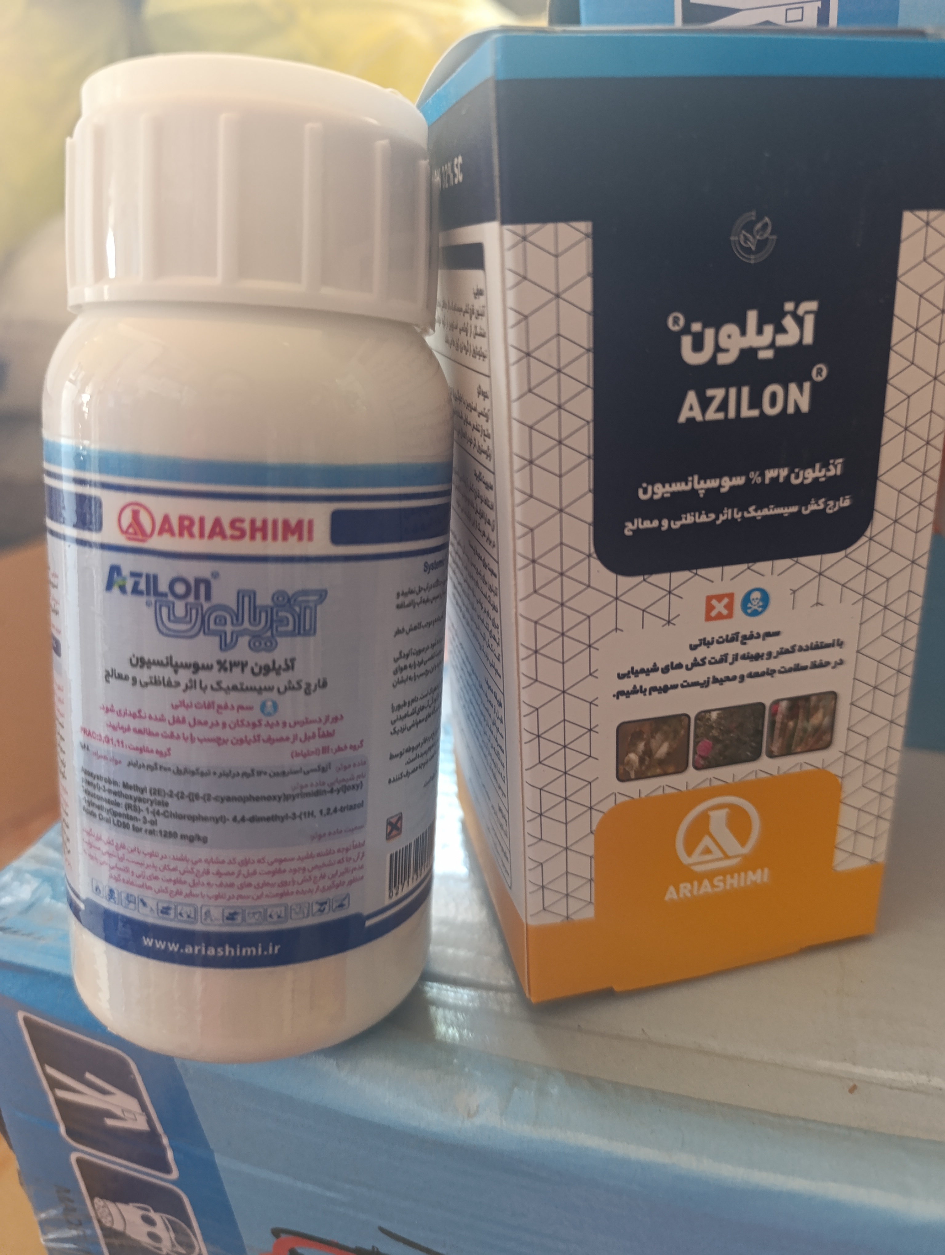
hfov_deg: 59.0
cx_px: 472
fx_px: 835
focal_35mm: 23
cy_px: 628
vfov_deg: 73.8
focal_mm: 6.14
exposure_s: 1/25
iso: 1250
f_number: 1.6
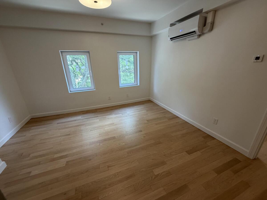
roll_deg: +1.7
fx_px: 108
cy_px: 100
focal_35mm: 14
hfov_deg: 102.1
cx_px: 134
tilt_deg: -18.7
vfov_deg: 85.7
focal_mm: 2.22
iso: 250
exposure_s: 1/120
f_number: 2.2
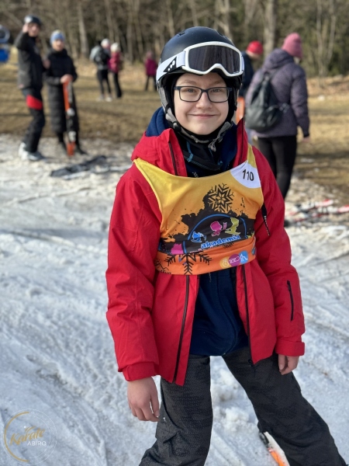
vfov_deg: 39.7
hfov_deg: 30.3
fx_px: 645
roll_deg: +0.9
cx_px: 174
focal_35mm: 48
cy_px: 233
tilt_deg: -12.5
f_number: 1.78
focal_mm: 6.86
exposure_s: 1/1395
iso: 64
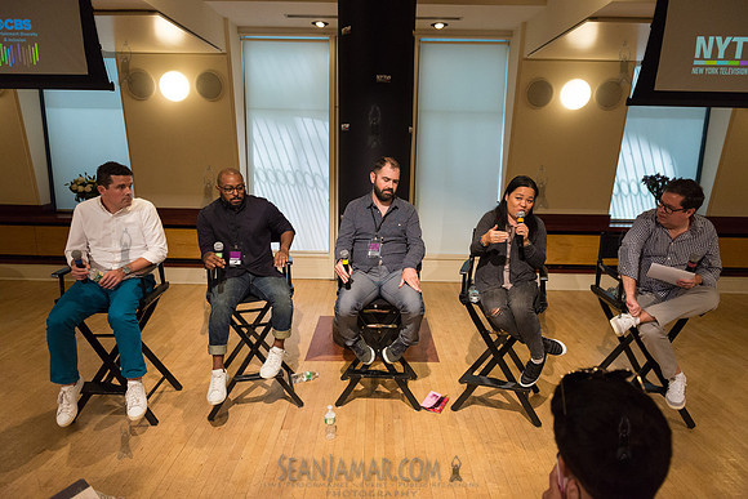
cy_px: 250
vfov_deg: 53.2
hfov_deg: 73.7
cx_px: 374
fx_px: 499
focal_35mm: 24
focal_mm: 24
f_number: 3.5
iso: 3200
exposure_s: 1/1000
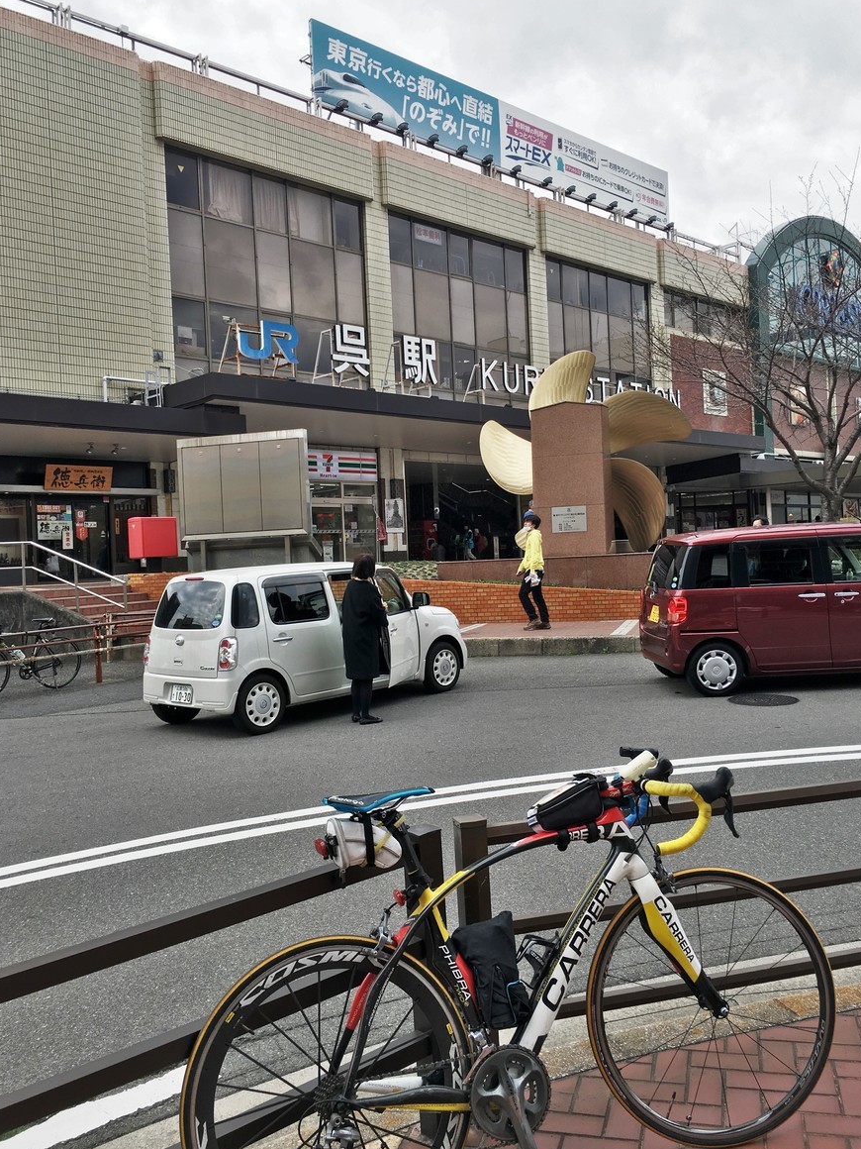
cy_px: 570
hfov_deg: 46.8
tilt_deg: +1.9
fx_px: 995
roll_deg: +3.4
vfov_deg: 60.0
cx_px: 425
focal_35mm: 30
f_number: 2.2
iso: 25
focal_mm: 4.15
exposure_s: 1/1012
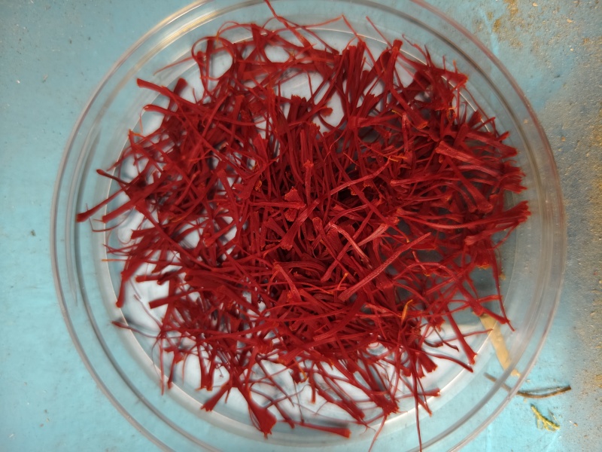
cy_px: 226
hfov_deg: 73.9
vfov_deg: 58.9
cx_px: 301
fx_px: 400
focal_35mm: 23
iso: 1702
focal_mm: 5.56
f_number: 1.88
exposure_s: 1/33.3
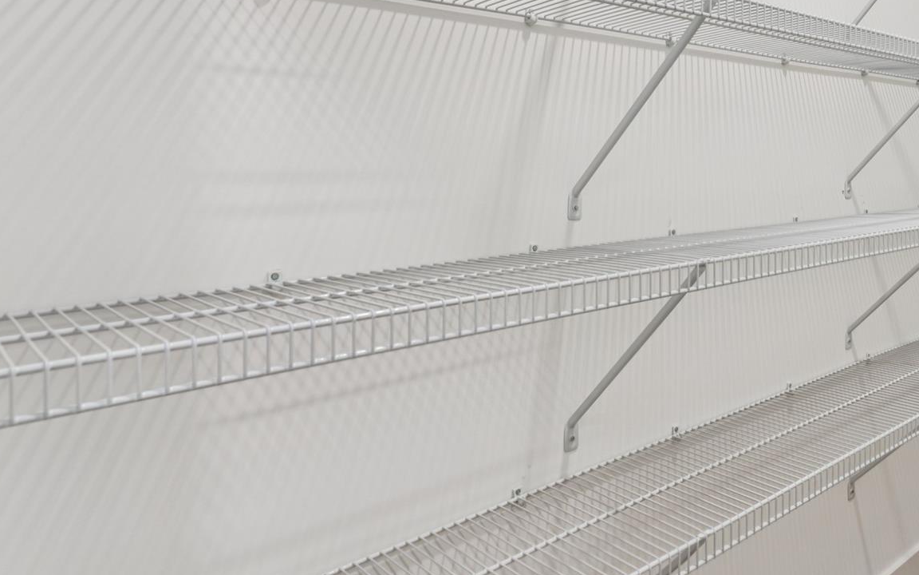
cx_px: 780
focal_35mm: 29
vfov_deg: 41.5
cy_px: 151
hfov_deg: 57.4
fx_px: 735
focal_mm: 16.2
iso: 100
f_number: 9
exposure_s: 1/2.5
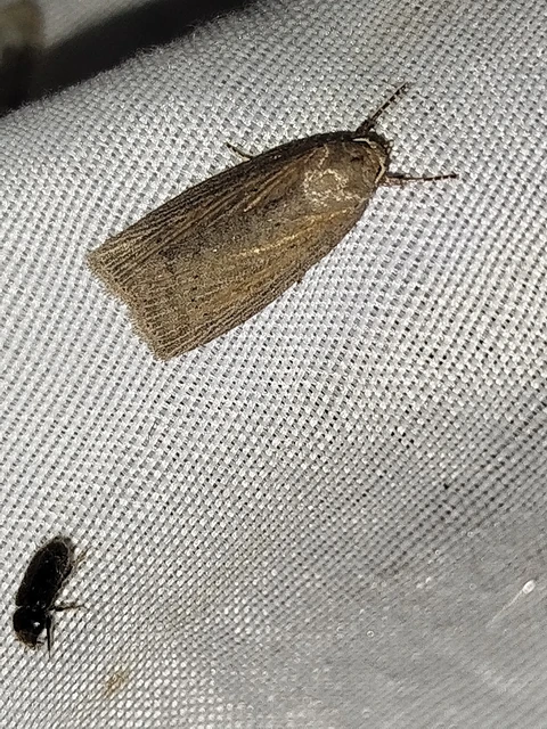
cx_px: 274
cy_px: 364
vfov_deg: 19.6
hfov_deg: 14.8
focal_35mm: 100
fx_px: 2107
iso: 80
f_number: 1.7
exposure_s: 1/50
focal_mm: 5.31
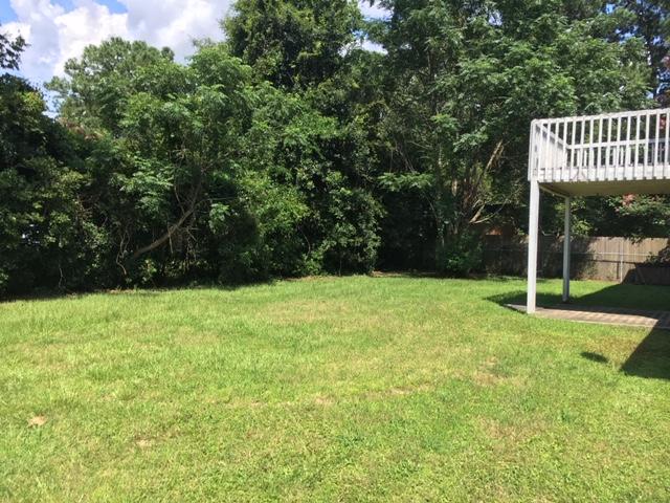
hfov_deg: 61.7
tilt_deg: -0.4
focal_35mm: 29
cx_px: 335
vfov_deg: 48.2
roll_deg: -0.7
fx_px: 561
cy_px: 252
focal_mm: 4.15
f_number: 2.2
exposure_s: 1/801
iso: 25
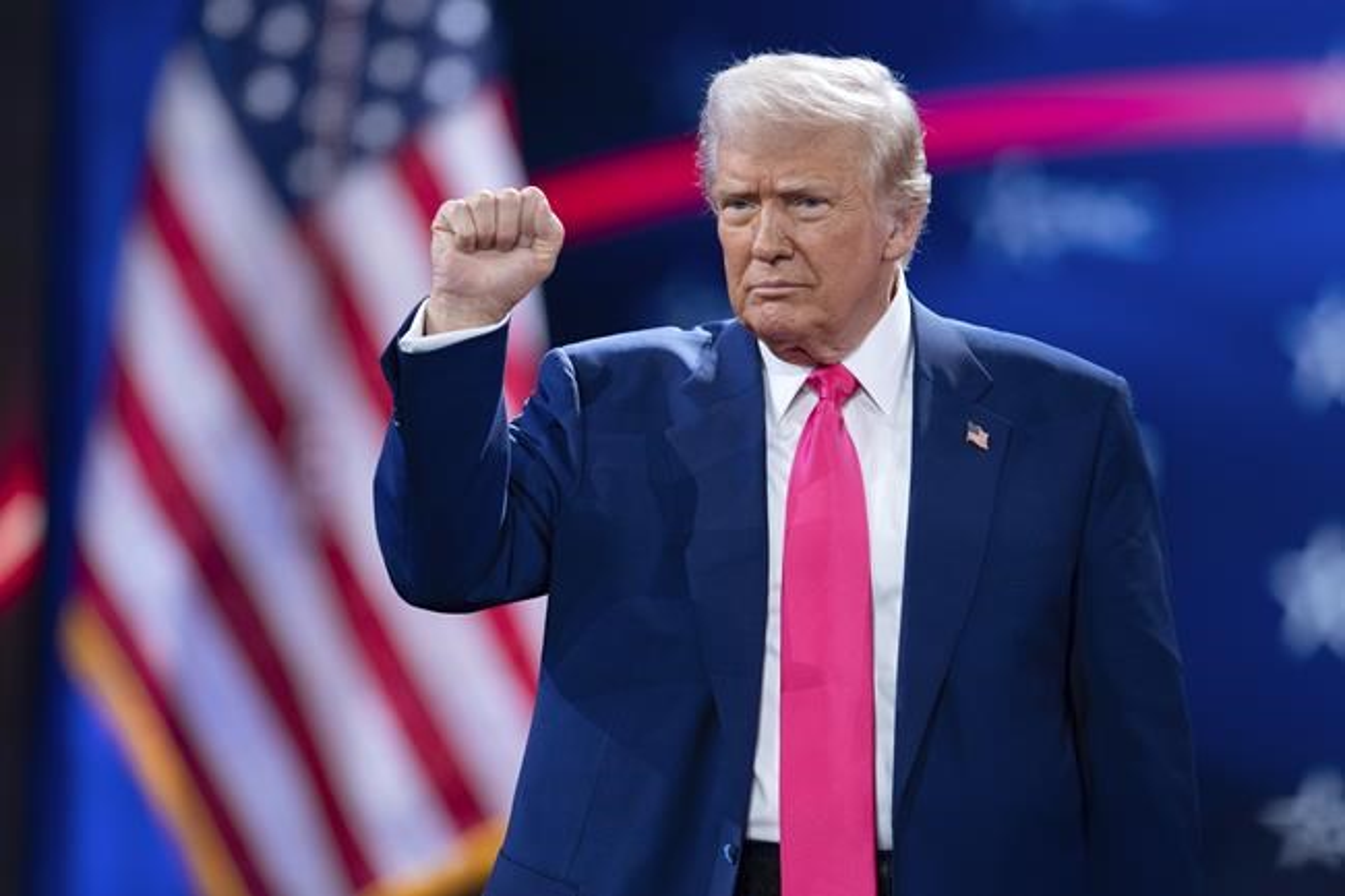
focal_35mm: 400
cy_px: 448
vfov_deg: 3.4
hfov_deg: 5.2
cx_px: 672
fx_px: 14940
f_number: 3.5
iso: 800
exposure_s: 1/320
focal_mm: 400
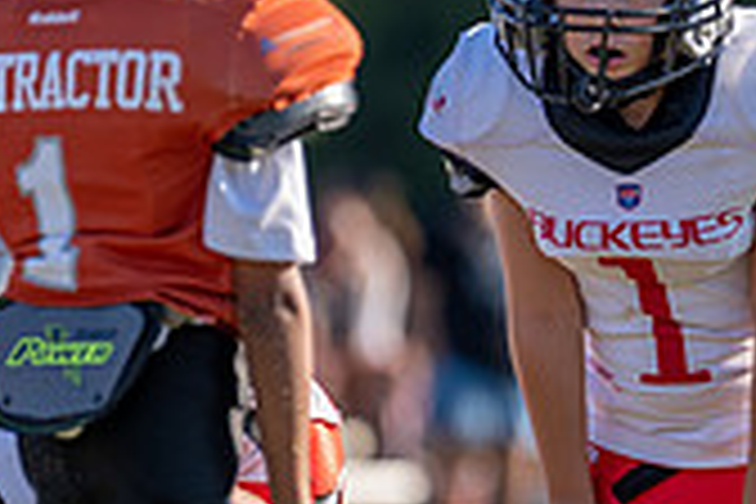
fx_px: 15497
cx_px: 702
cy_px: 288
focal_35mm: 738
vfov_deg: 1.9
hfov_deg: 2.8
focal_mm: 200
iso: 100
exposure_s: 1/1250
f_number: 2.8
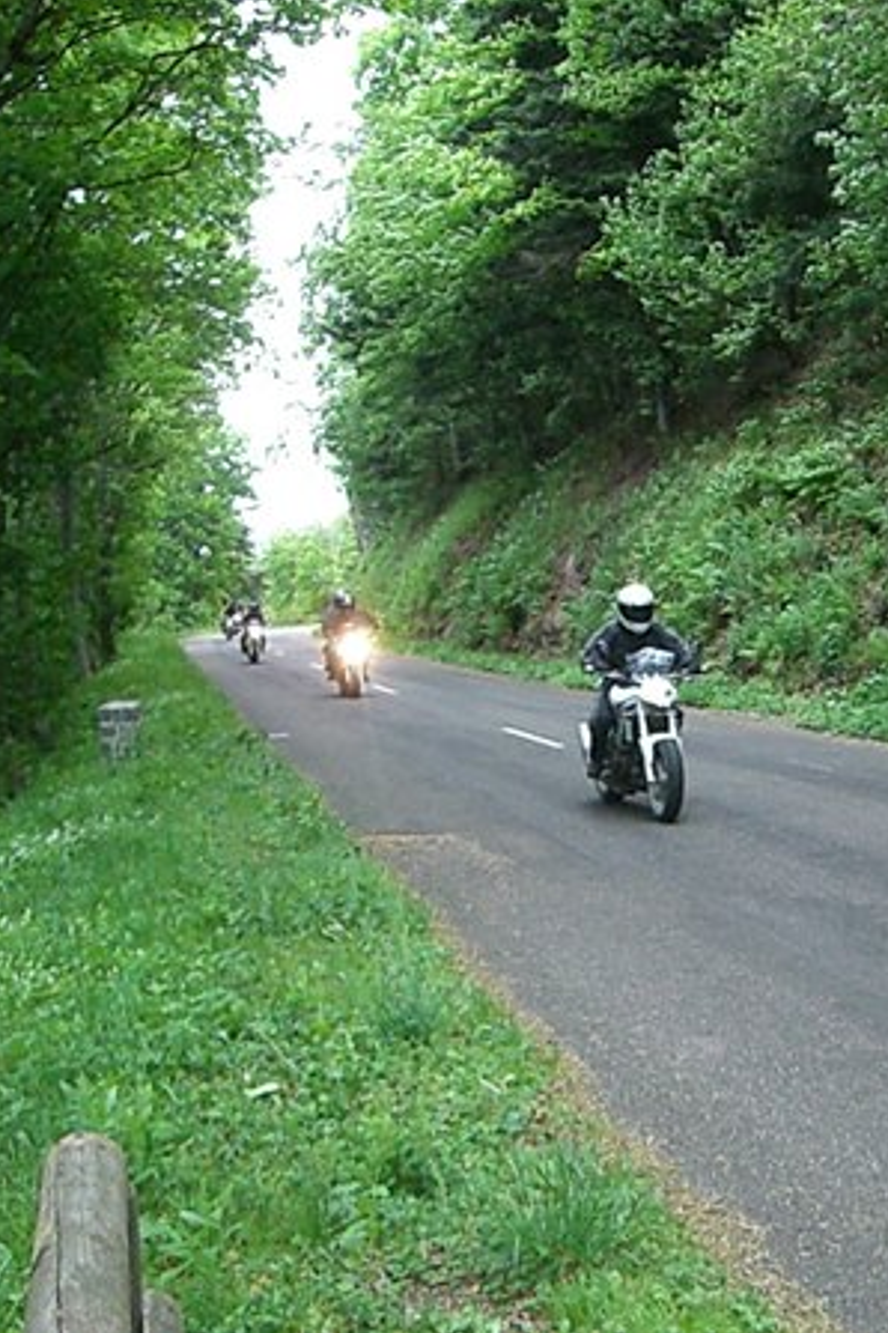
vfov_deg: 37.5
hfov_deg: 25.3
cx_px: 620
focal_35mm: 53
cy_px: 665
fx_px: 1961
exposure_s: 1/250
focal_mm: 6.2
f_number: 2.7
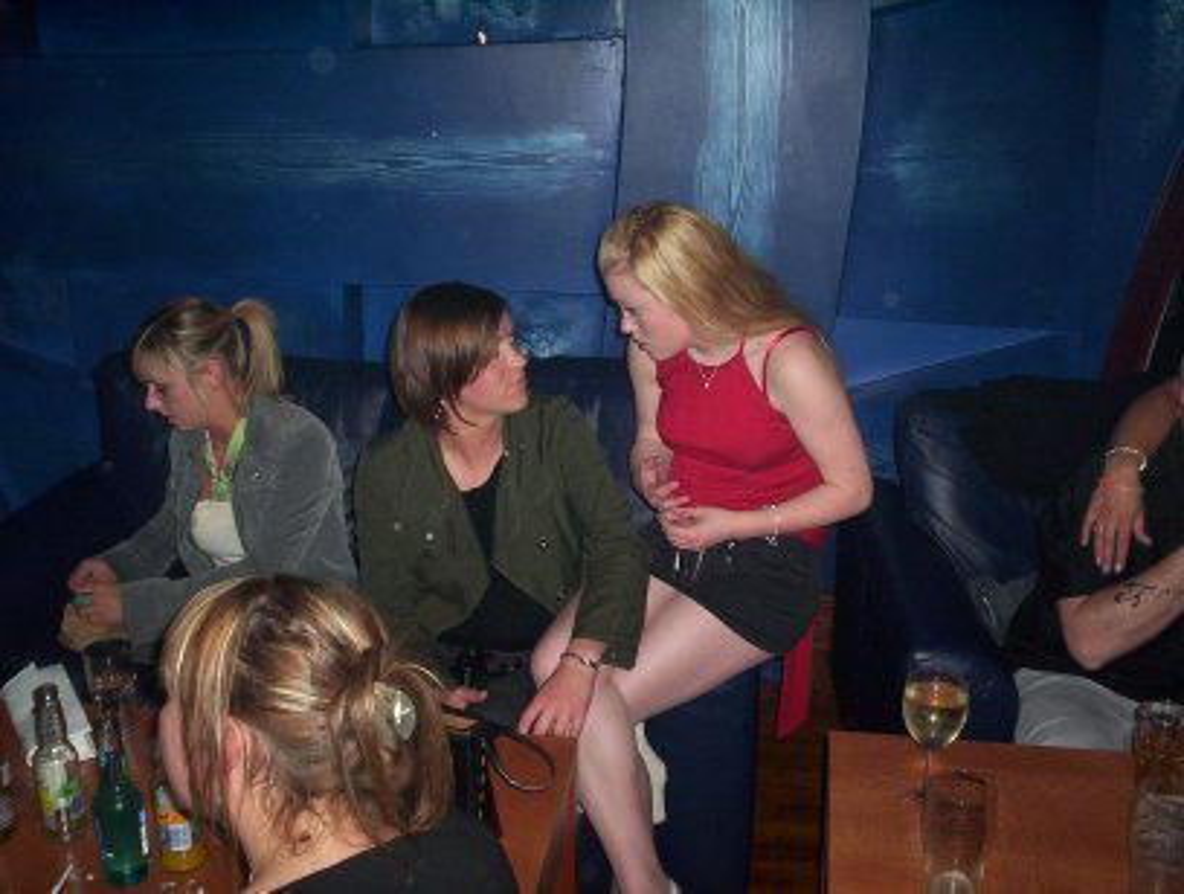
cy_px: 447
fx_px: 1303
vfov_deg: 37.9
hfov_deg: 48.9
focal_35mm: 38
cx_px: 592
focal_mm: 4.99
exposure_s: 1/60
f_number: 4.5
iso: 140
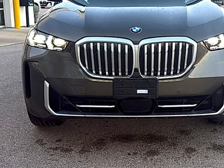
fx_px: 285
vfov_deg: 32.4
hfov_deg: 42.7
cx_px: 137
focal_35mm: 44
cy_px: 48
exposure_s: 1/299
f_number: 1.78
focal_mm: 6.76
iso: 80
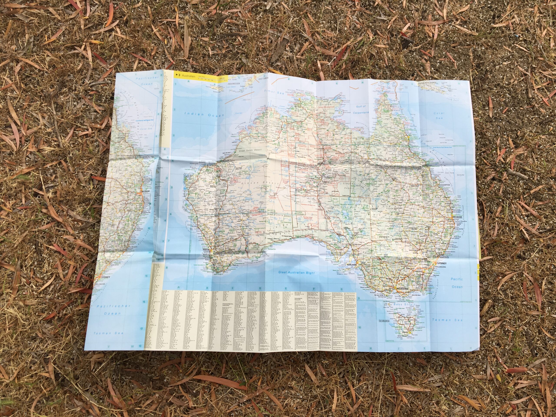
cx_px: 278
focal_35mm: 29
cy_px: 208
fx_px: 466
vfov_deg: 48.2
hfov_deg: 61.7
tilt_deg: -77.8
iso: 25
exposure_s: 1/121
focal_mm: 4.15
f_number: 2.2
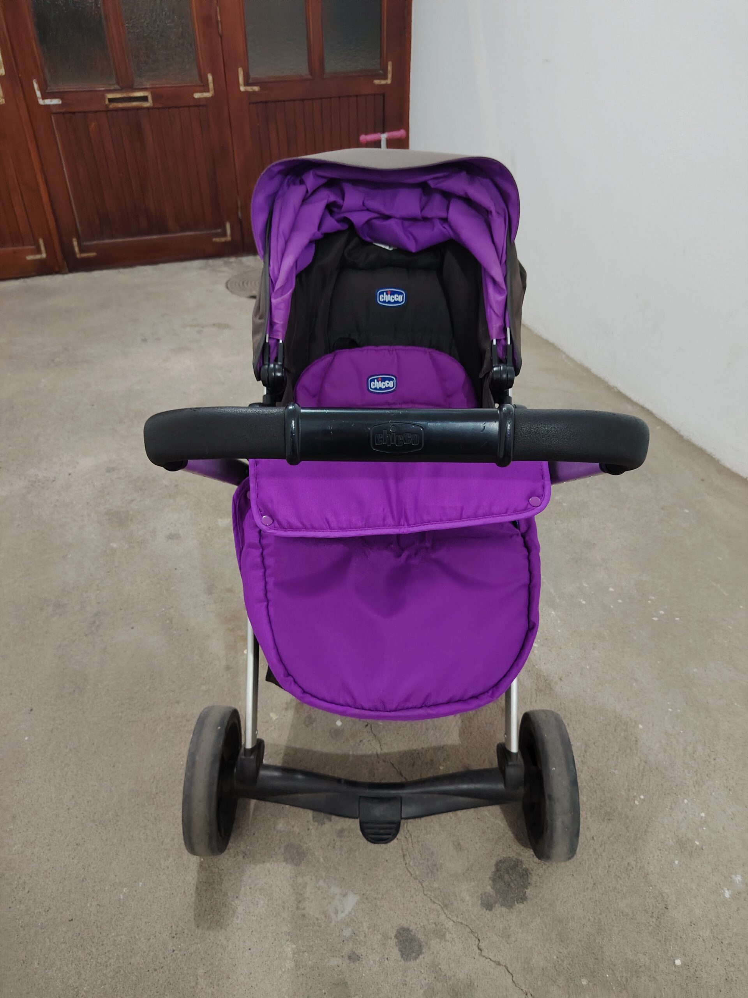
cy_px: 499
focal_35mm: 24
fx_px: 691
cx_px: 374
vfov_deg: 71.6
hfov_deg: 56.8
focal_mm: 5.25
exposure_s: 1/20
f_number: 1.75
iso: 1850
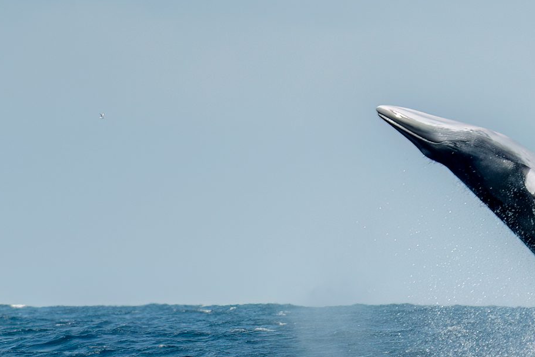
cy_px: 184
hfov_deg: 2.2
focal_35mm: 932
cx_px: 496
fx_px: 13852
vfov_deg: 1.5
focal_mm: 400
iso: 200
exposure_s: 1/1000
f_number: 6.3
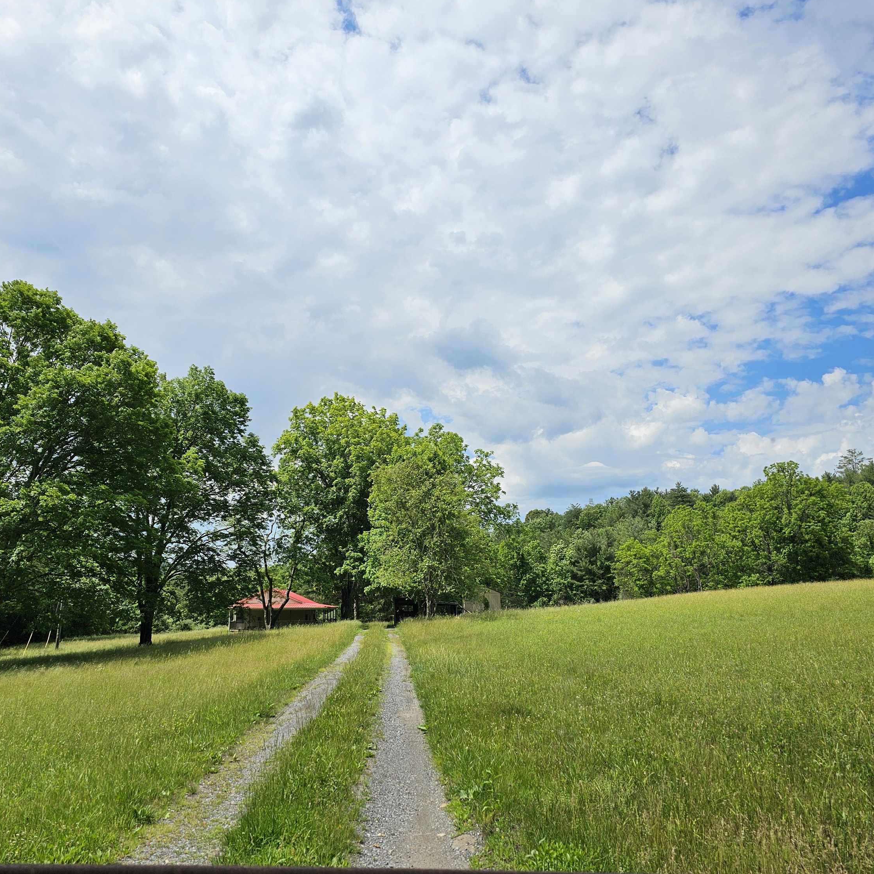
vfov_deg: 57.3
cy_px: 429
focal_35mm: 28
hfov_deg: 57.1
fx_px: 800
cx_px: 379
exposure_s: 1/1973
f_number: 1.7
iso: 10
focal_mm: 6.3
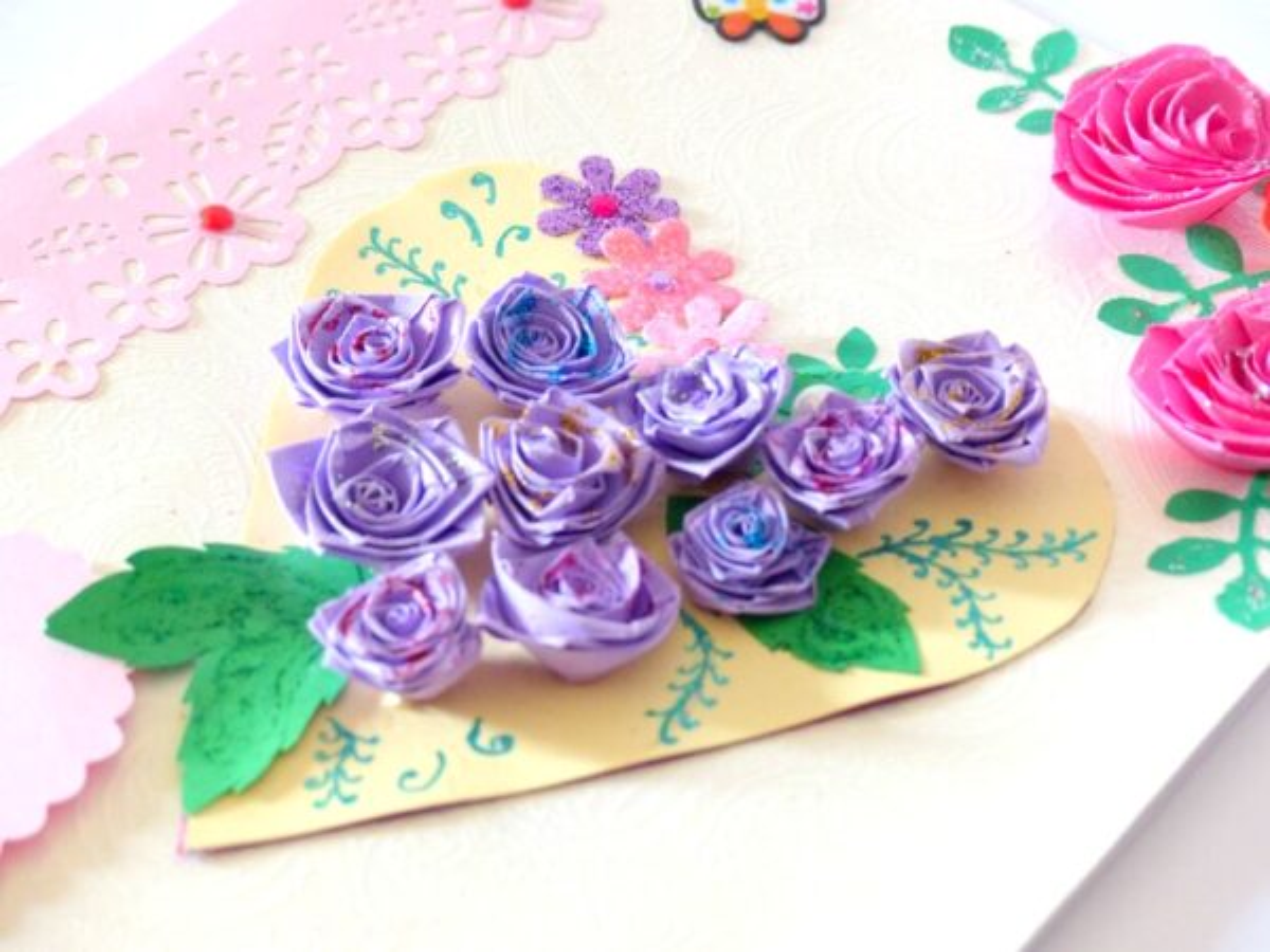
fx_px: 3265
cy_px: 476
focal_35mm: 89
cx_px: 635
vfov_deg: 16.6
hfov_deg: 22.0
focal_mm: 16
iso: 320
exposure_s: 1/60
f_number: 2.8
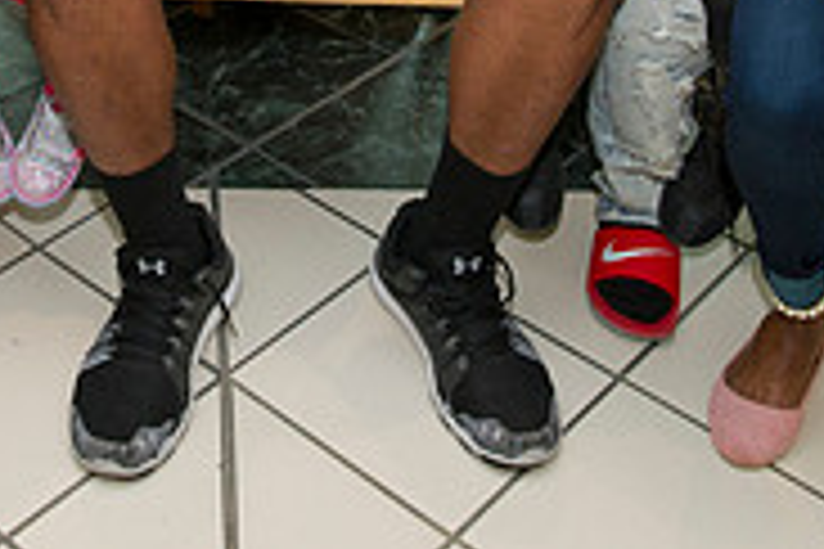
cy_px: -315
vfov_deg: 16.2
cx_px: 171
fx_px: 1739
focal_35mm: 76
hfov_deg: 26.2
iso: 1250
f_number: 4.5
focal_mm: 24
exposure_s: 1/320
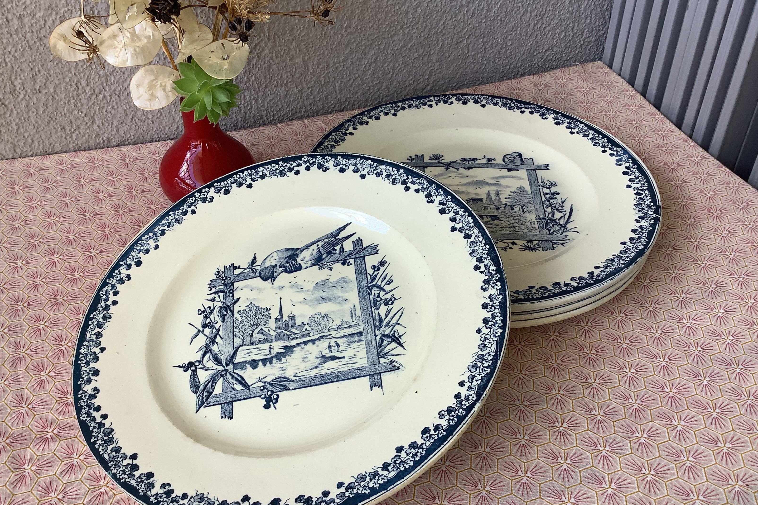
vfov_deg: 39.9
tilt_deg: -40.7
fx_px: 695
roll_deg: +0.3
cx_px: 371
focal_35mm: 33
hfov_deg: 57.2
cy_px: 280
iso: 40
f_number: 2.4
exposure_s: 1/120
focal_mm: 3.3
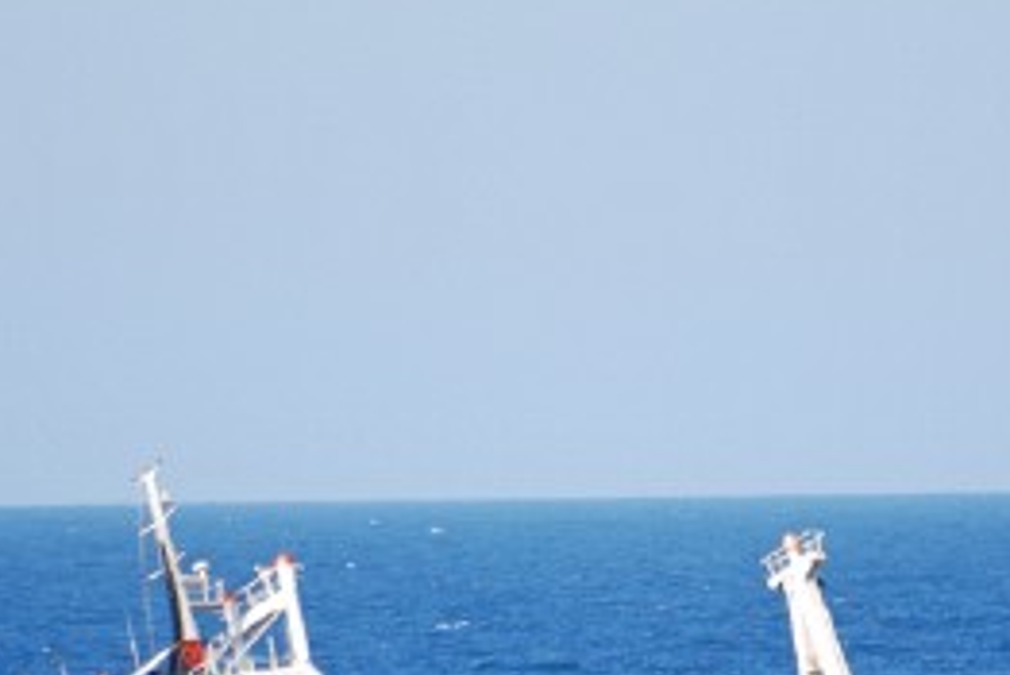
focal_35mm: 1030
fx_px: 28912
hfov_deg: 2.0
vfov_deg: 1.3
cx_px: 661
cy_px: 662
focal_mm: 300
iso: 100
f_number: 5.6
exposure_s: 1/250
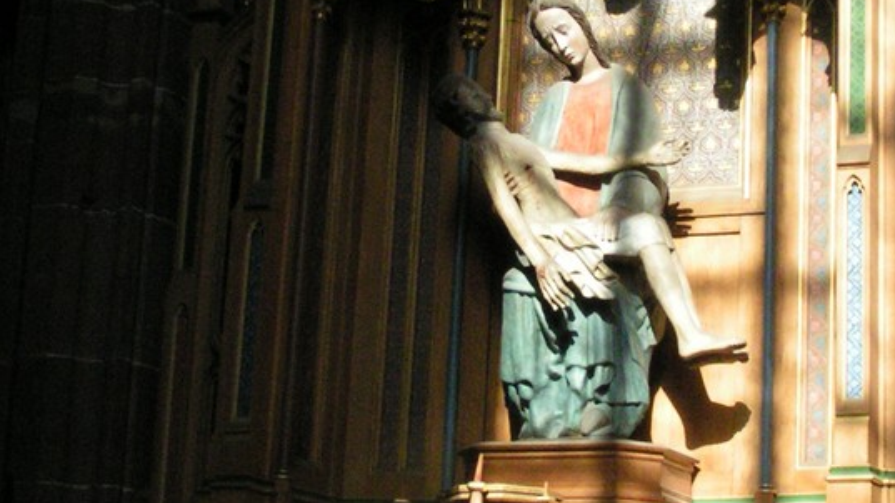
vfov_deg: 13.0
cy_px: 154
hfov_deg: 22.8
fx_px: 2207
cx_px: 612
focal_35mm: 93
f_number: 5.6
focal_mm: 6.6
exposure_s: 1/500
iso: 400
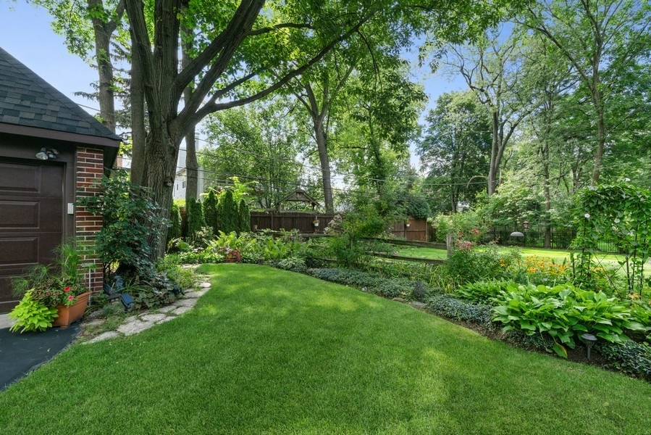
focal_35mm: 17
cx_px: 326
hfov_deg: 93.3
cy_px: 218
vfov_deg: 70.5
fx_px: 307
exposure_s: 1/320
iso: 320
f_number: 7.1
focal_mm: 17
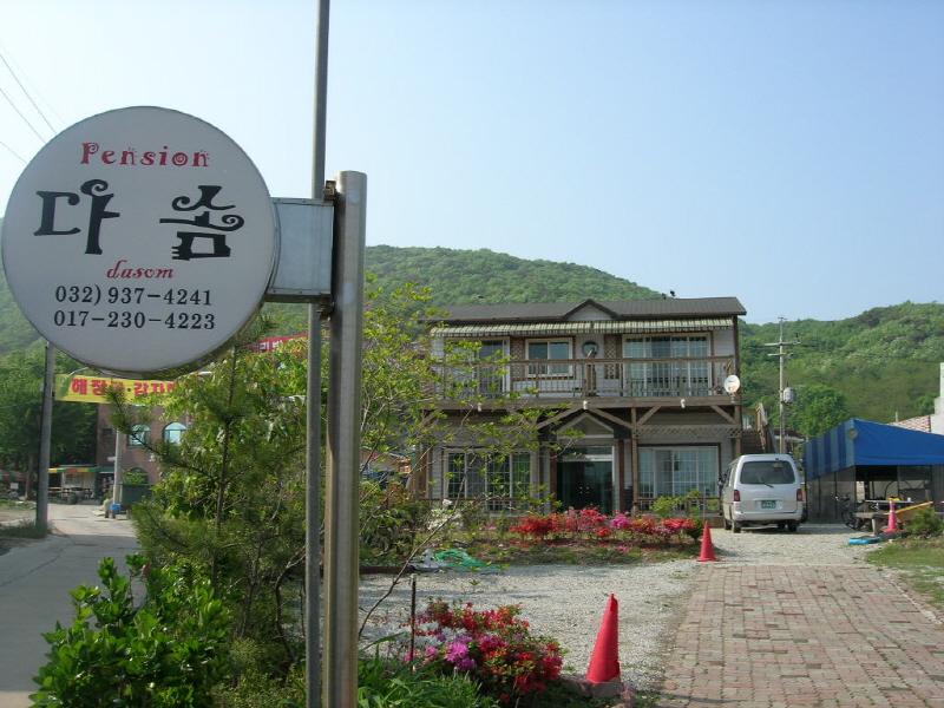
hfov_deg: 49.0
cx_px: 472
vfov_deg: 37.7
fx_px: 1036
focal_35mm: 38
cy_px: 354
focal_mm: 7.8
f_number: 4.8
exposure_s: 1/457
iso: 64
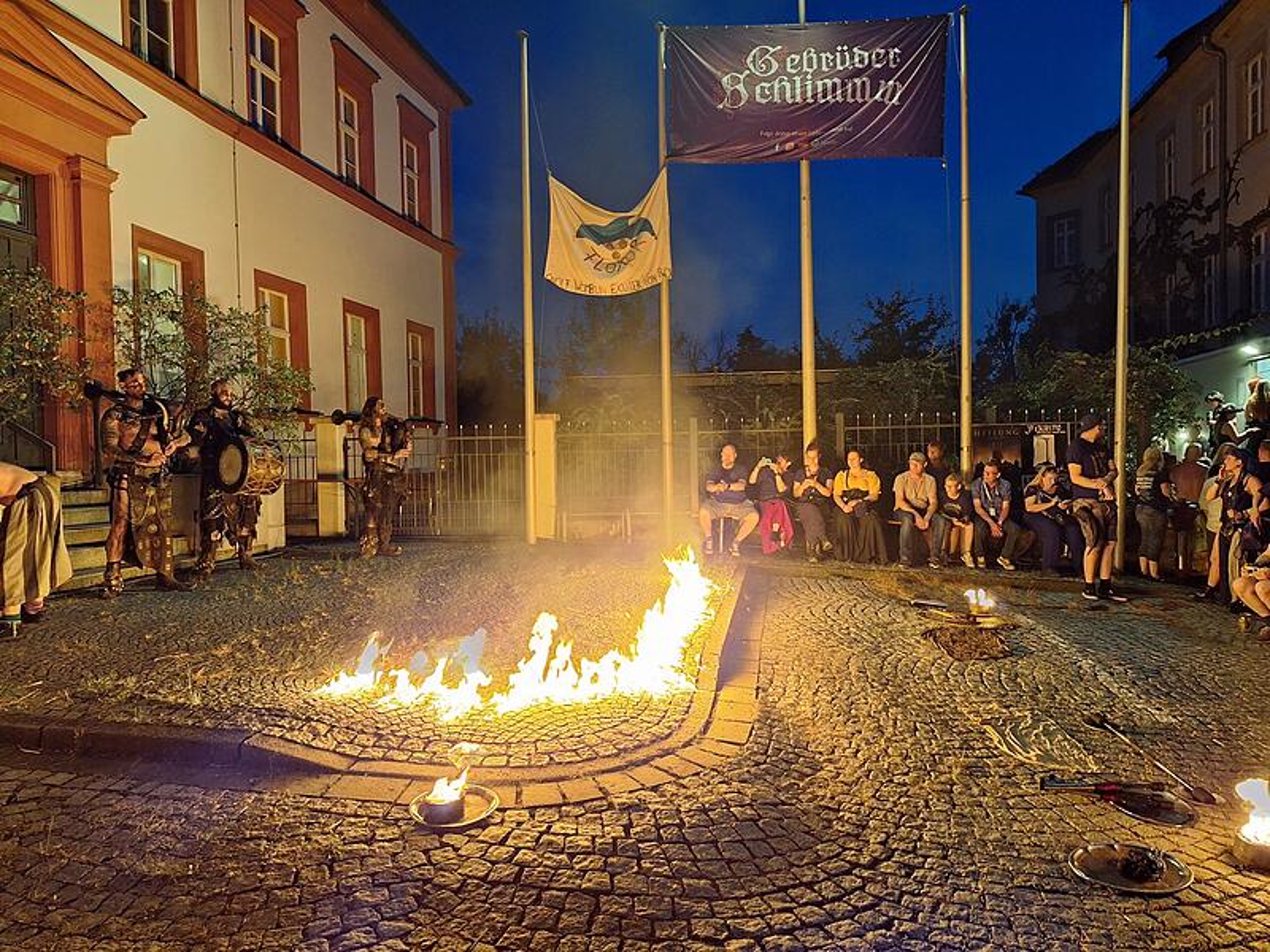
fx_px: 844
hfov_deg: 73.9
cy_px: 476
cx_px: 635
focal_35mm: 23
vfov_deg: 58.9
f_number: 1.8
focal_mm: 5.54
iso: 250
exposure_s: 1/33
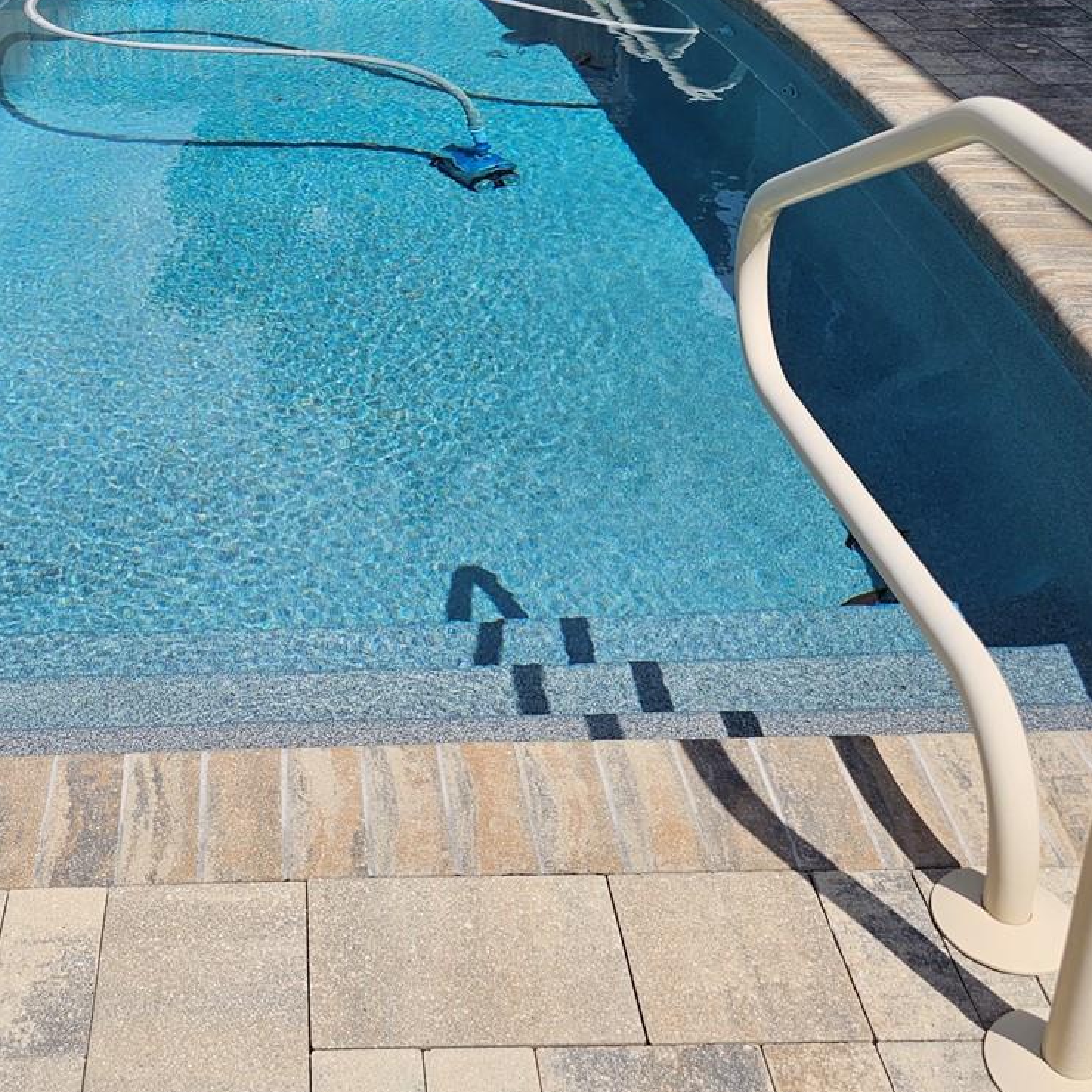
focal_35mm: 44
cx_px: 259
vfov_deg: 37.7
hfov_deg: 37.3
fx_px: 1570
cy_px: 322
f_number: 1.7
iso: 10
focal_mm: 6.3
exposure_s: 1/1425
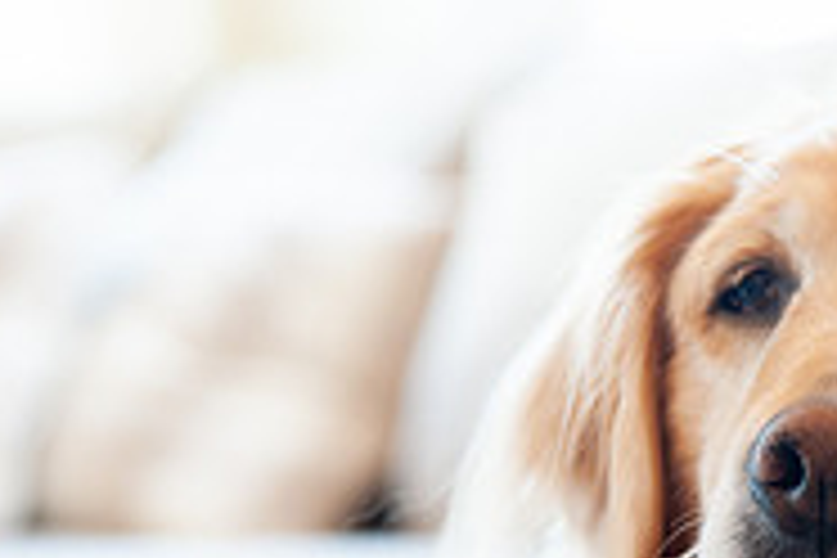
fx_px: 4208
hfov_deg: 11.2
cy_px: 454
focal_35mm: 181
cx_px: 896
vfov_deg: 7.6
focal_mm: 58
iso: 1000
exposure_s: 1/125
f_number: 2.8
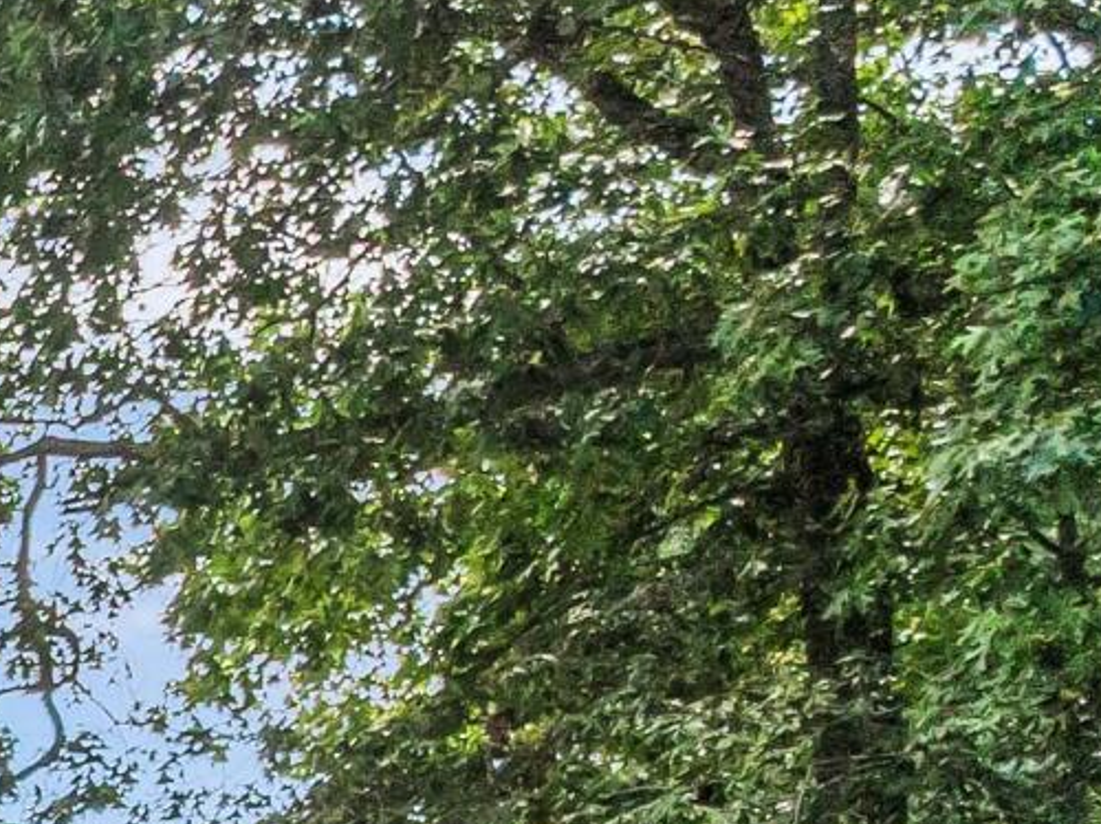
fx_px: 4576
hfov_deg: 10.3
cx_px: -2121
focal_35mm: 144
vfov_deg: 9.2
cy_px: 1992
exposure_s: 1/2000
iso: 400
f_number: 2.8
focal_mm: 12.29
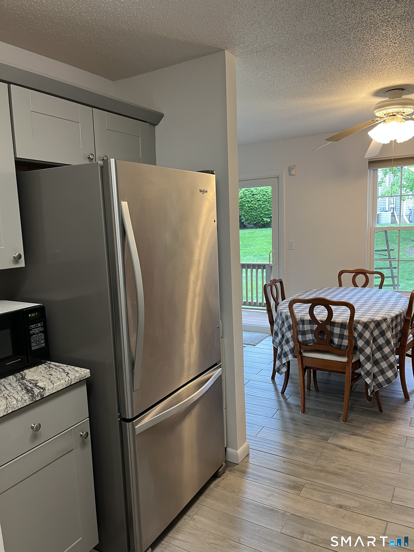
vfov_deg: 67.3
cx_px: 207
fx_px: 415
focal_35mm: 26
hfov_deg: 53.1
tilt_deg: -7.1
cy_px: 276
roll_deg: +3.3
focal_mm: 5.1
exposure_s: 1/60
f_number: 1.6
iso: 125
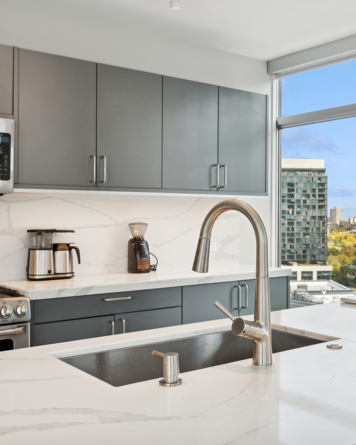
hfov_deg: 36.3
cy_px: 217
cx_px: 284
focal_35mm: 40
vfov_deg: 46.1
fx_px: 523
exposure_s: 1/30
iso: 100
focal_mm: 27.5
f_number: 10
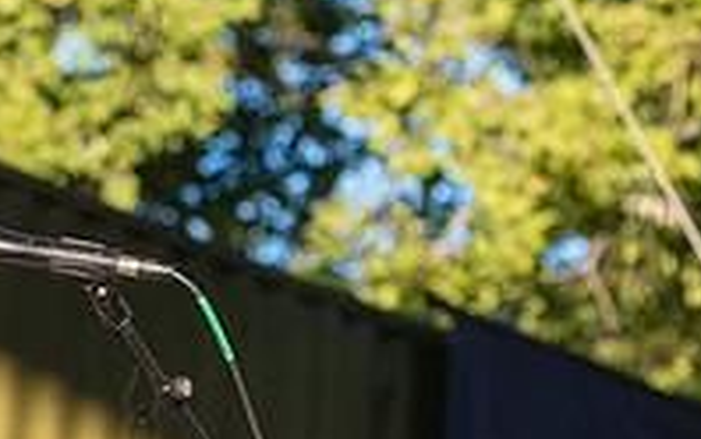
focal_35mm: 377
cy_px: 321
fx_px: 7206
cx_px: -127
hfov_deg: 5.5
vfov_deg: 3.5
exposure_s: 1/4000
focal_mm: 100
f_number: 5
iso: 4000
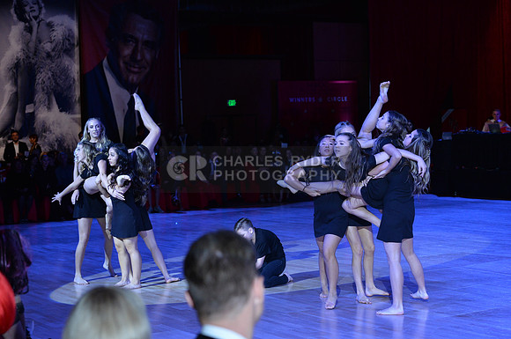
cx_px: 256
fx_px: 992
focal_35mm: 70
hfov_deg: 28.9
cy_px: 170
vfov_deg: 19.4
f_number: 4.5
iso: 2000
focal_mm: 70
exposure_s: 1/250
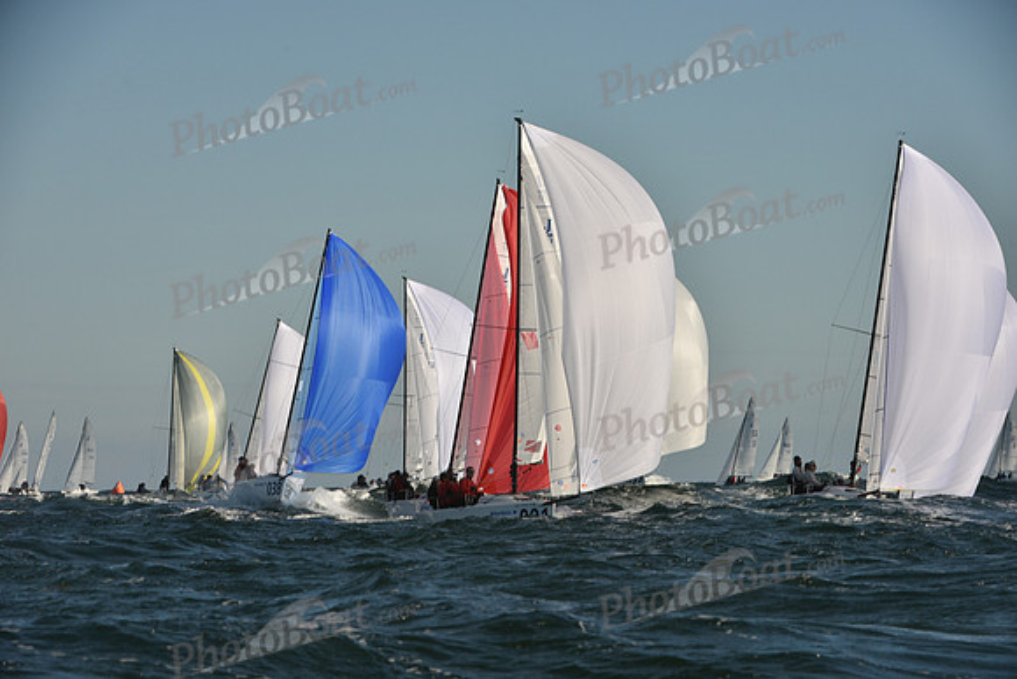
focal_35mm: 200
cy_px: 340
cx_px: 508
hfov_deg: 10.3
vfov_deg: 6.9
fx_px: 5651
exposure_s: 1/1000
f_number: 10
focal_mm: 200
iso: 250
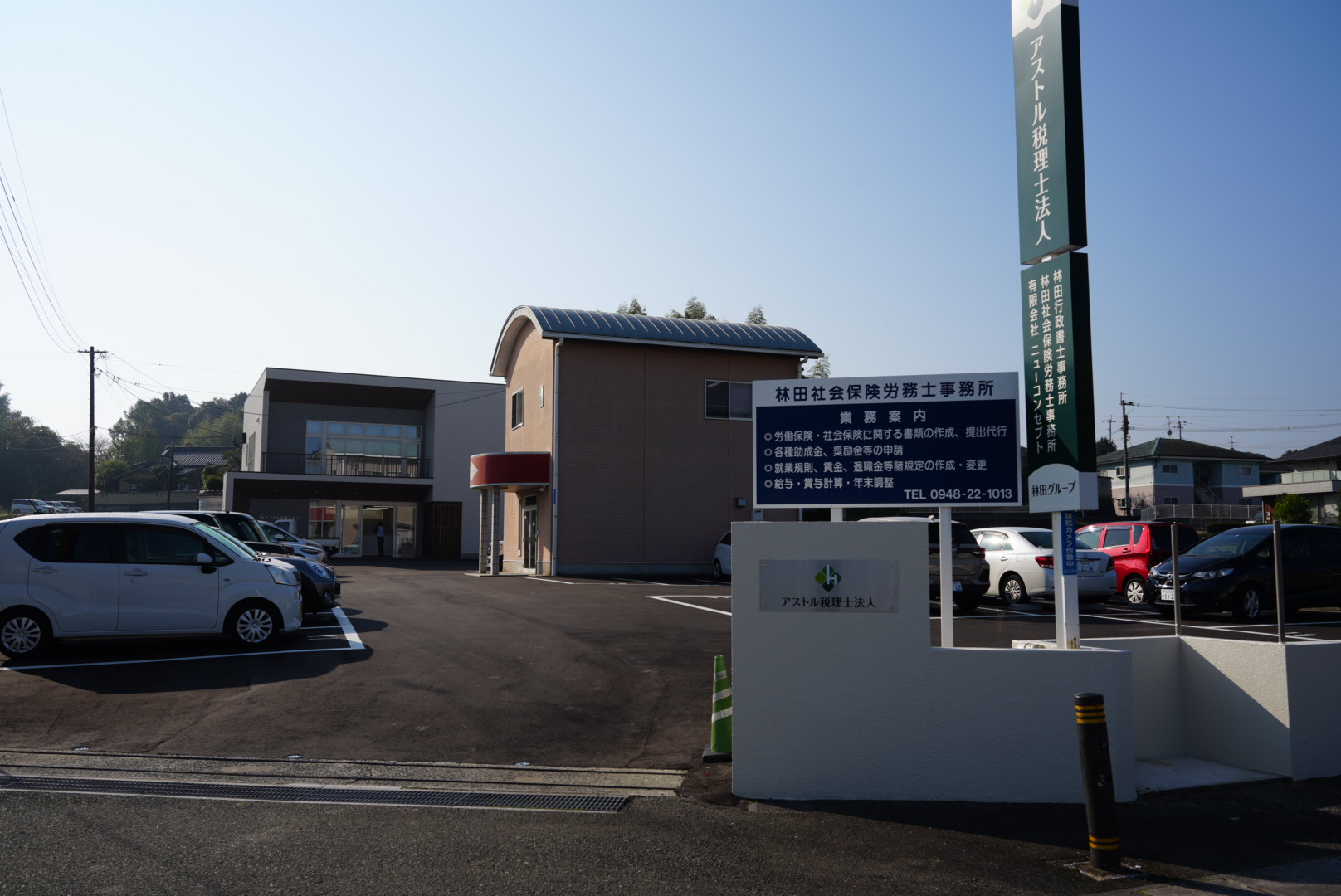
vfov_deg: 43.7
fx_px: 1118
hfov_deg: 61.9
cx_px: 670
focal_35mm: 30
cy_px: 448
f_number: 7.1
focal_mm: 30
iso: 100
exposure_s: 1/500
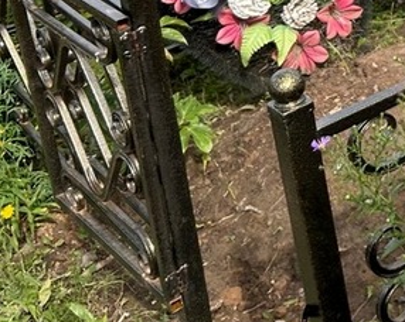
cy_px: -137
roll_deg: -1.7
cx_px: 670
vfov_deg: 15.7
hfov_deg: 17.9
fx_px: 1089
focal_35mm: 91
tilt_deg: -20.1
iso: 50
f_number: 1.5
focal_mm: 5.7
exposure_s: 1/1621
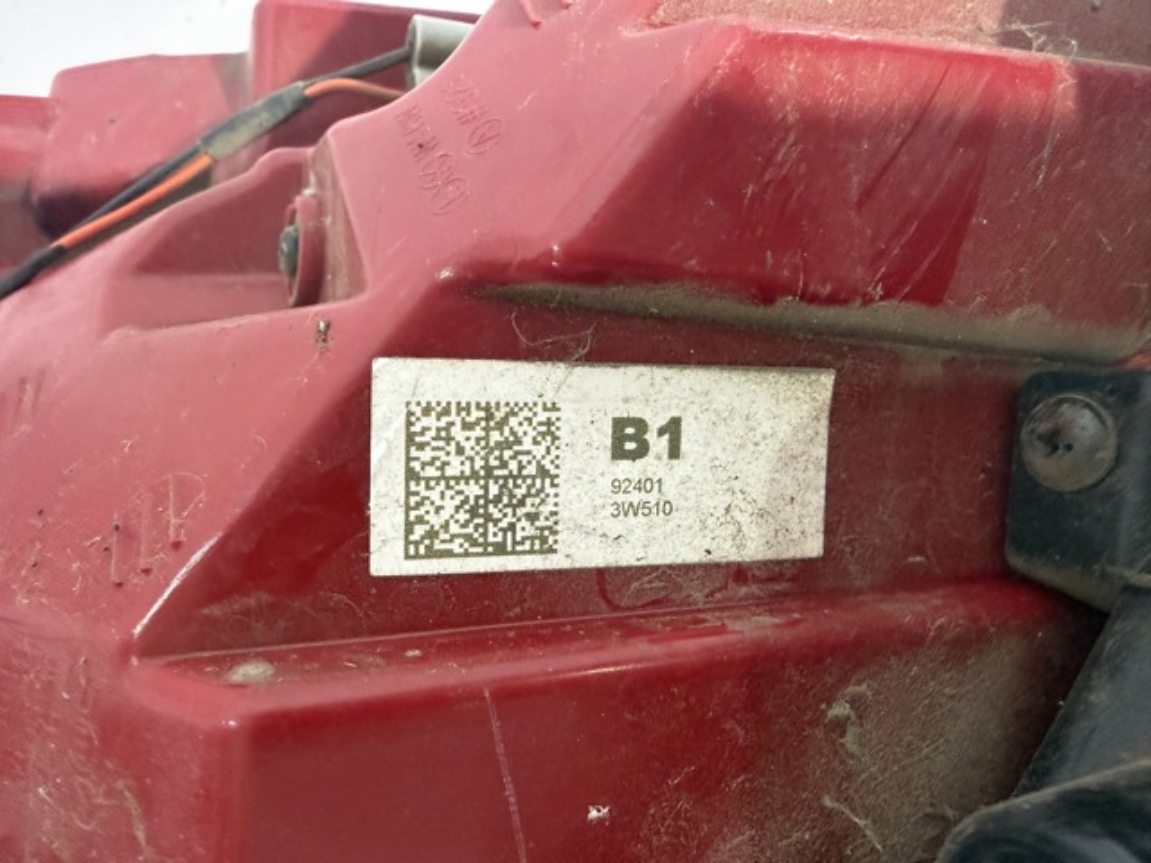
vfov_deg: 56.8
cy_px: 432
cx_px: 576
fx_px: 798
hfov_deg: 71.6
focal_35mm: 24
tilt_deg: -73.2
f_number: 2.2
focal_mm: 2.22
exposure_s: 1/50
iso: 500
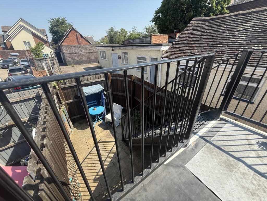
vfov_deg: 85.7
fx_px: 108
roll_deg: +2.0
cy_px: 100
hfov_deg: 102.1
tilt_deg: -26.5
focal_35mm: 14
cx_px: 134
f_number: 2.2
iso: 64
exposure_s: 1/651
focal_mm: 2.22
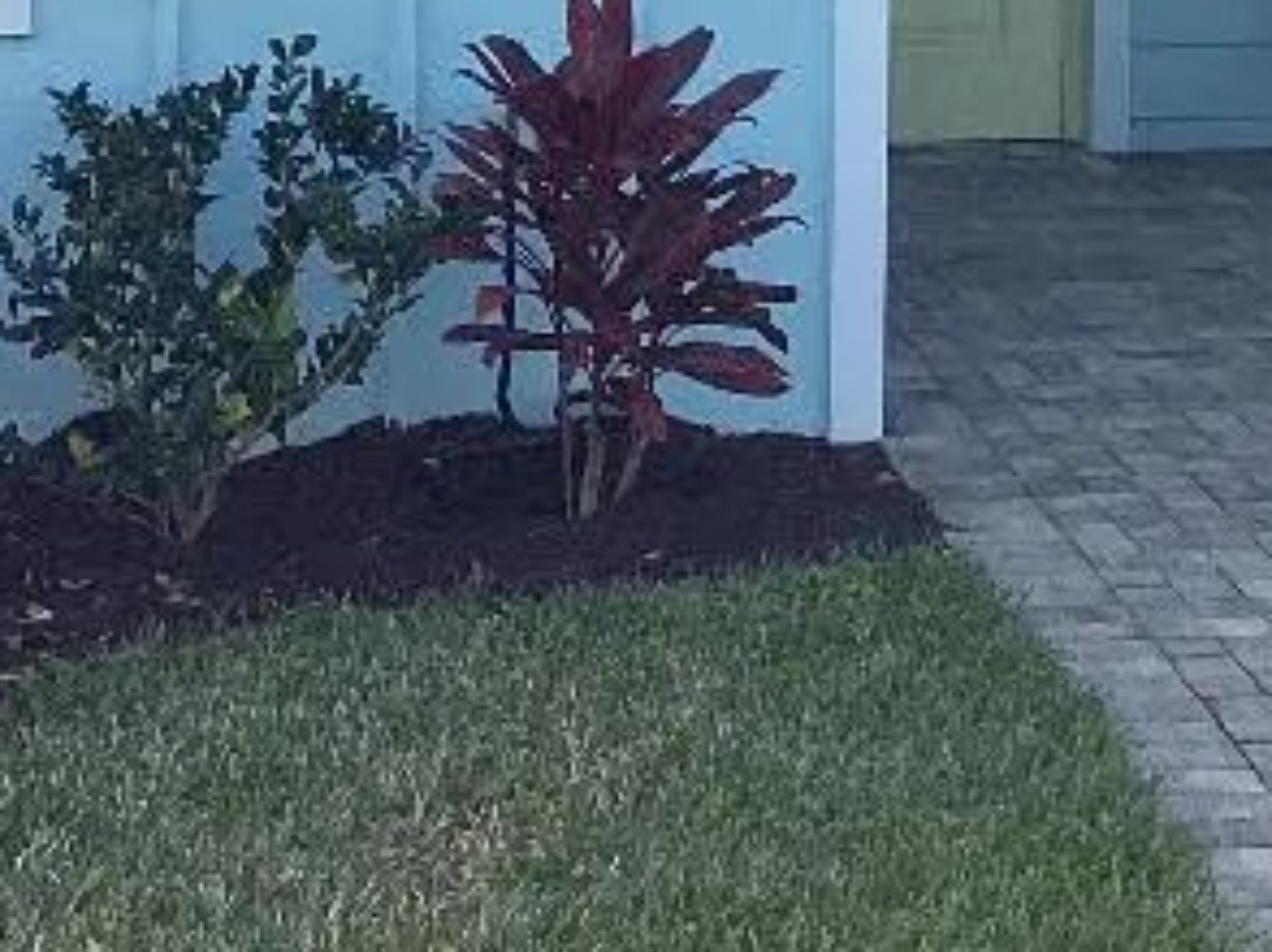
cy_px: -563
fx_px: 3965
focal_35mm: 108
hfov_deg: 18.0
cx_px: 1082
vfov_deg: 12.8
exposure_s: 1/905
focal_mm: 3.3
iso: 25
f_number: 2.4
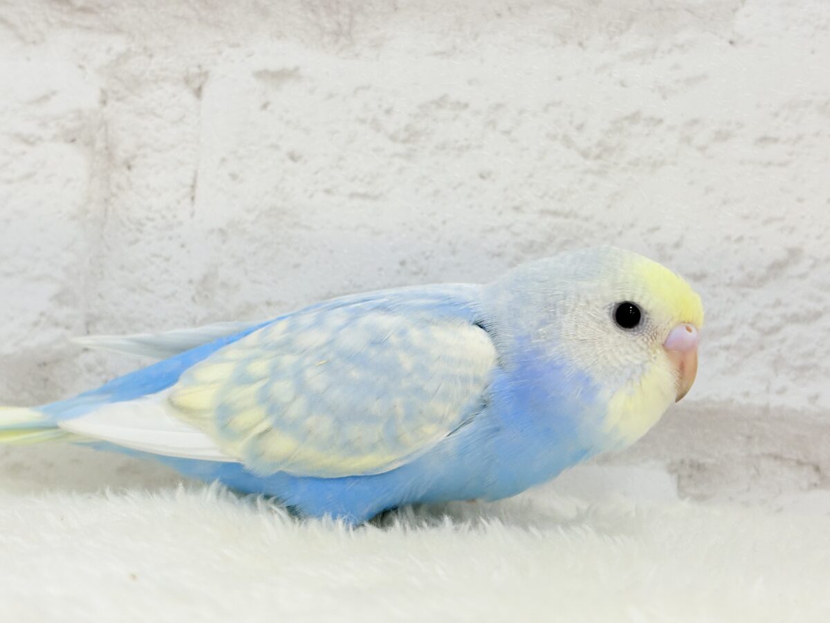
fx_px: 1247
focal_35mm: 52
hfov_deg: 36.8
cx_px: 415
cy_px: 312
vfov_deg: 28.0
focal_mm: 5.96
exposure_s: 1/100
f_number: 1.6
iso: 64
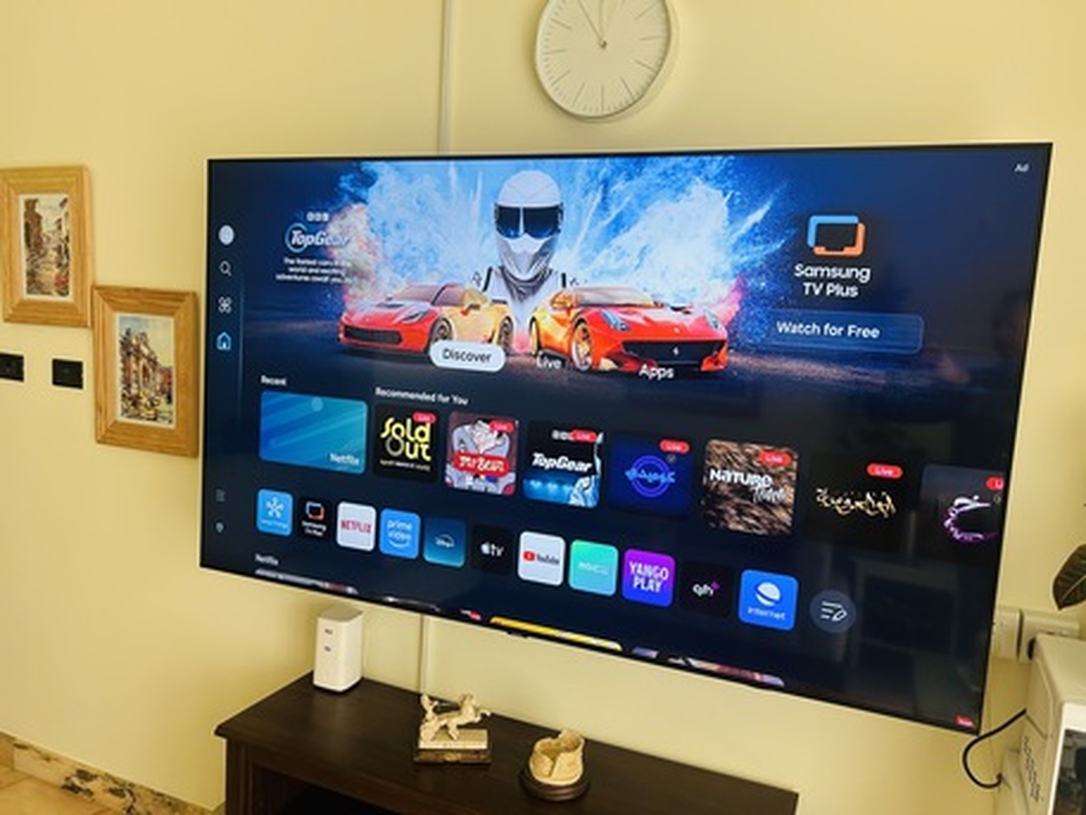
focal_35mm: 26
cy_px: 408
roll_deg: -2.6
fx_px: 816
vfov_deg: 53.1
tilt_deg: -6.1
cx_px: 543
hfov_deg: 67.3
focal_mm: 5.7
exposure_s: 1/112
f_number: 1.5
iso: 125
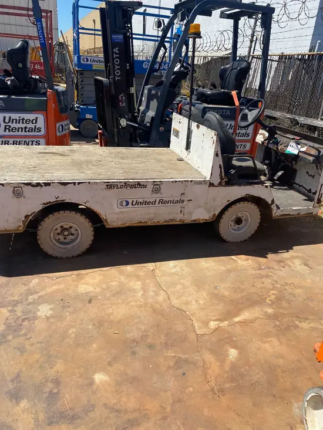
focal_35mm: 26
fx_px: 323
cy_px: 215
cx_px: 162
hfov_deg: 53.1
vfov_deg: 67.3
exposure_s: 1/2817
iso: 32
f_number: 1.8
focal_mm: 4.25
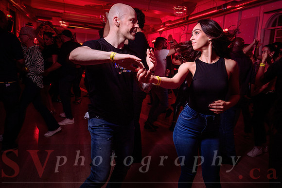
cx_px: 164
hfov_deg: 64.2
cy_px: 89
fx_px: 223
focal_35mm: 28
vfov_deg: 45.7
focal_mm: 24
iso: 800
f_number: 3.5
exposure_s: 1/30
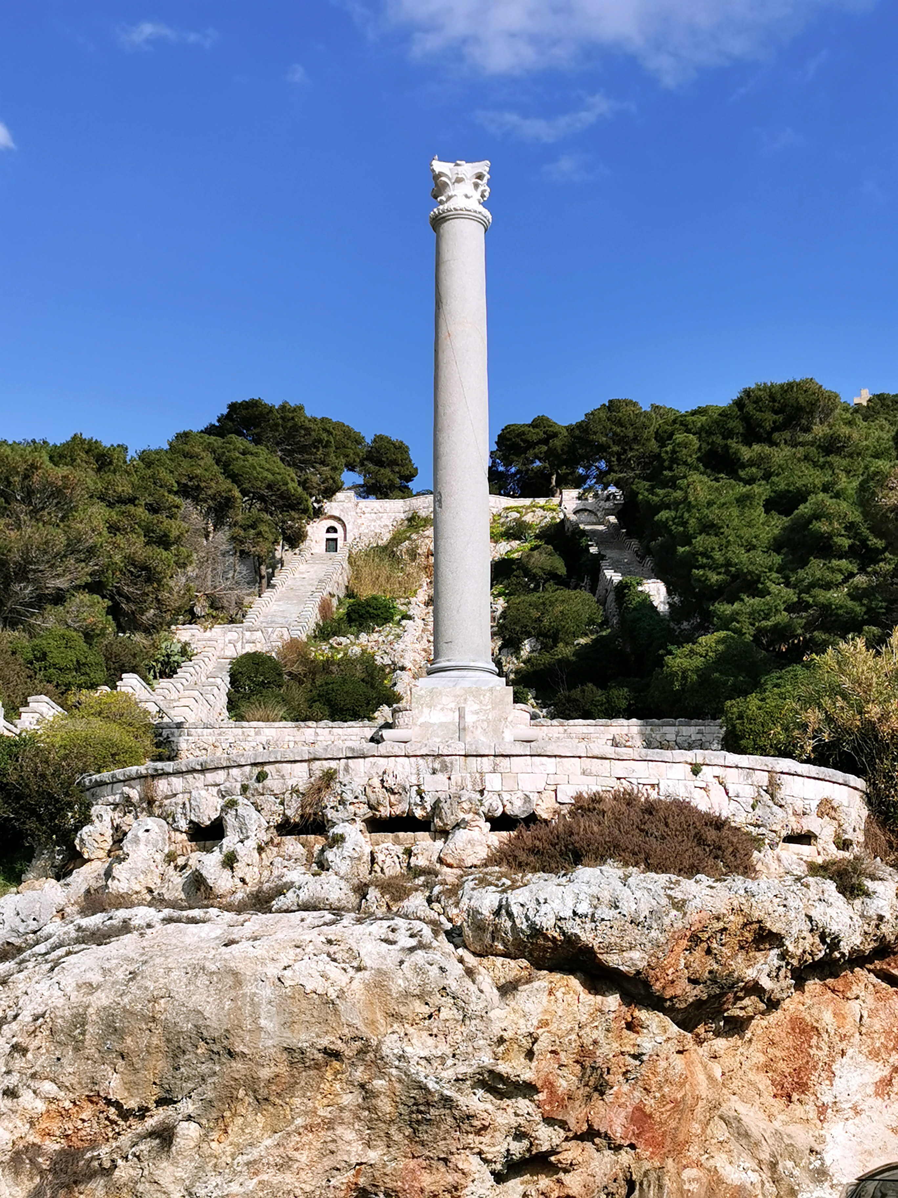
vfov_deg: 40.4
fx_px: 1626
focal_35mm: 47
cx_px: 449
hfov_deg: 30.9
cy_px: 599
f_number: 1.6
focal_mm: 5.56
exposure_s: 1/5848
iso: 50
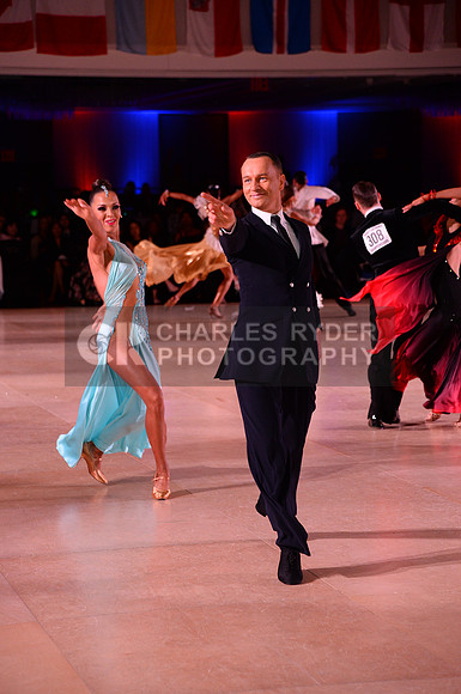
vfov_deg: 19.5
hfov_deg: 13.0
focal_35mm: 105
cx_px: 230
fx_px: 2023
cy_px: 347
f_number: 5.6
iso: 2500
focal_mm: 105
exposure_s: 1/250
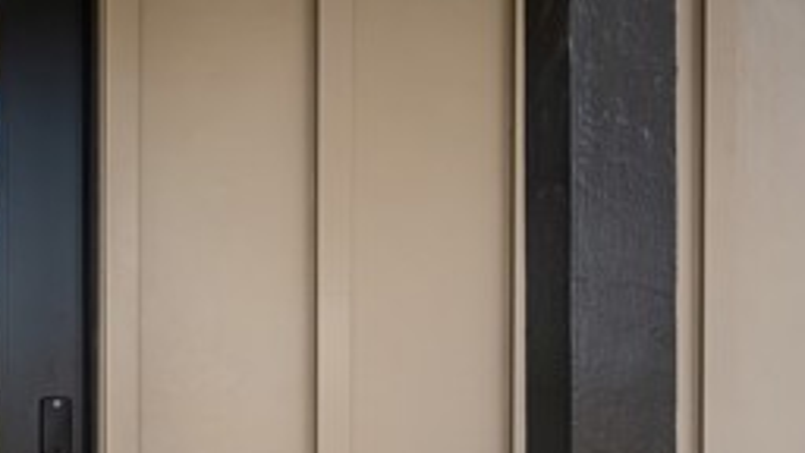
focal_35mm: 55
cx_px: -75
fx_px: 1174
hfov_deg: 33.2
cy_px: 492
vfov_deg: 20.8
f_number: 8
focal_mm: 21
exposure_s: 1/200
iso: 125
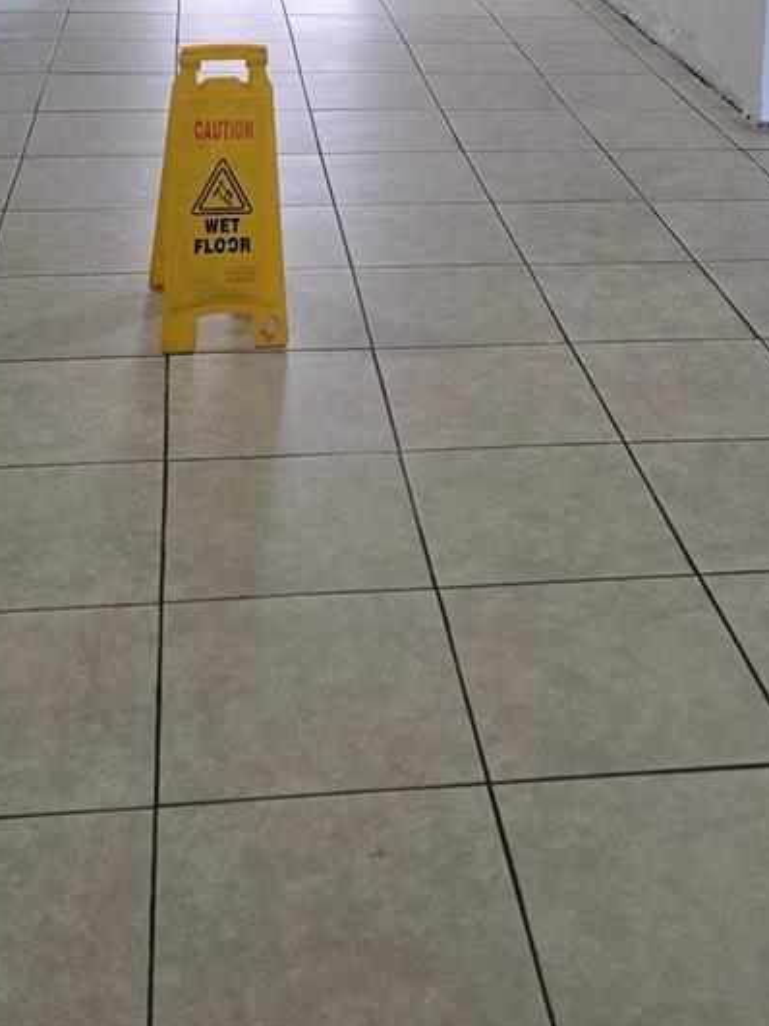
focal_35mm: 52
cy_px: -126
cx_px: 383
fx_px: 1541
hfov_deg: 28.0
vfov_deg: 32.1
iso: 160
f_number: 1.7
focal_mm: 6.3
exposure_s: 1/120
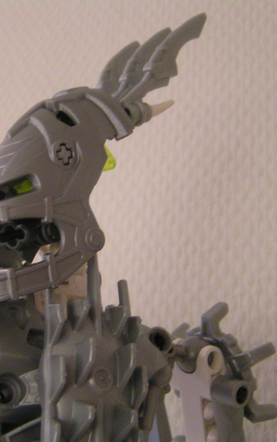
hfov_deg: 21.8
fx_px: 712
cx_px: 63
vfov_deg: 34.5
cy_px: 203
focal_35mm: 59
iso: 200
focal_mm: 5.8
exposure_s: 1/15
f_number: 2.8
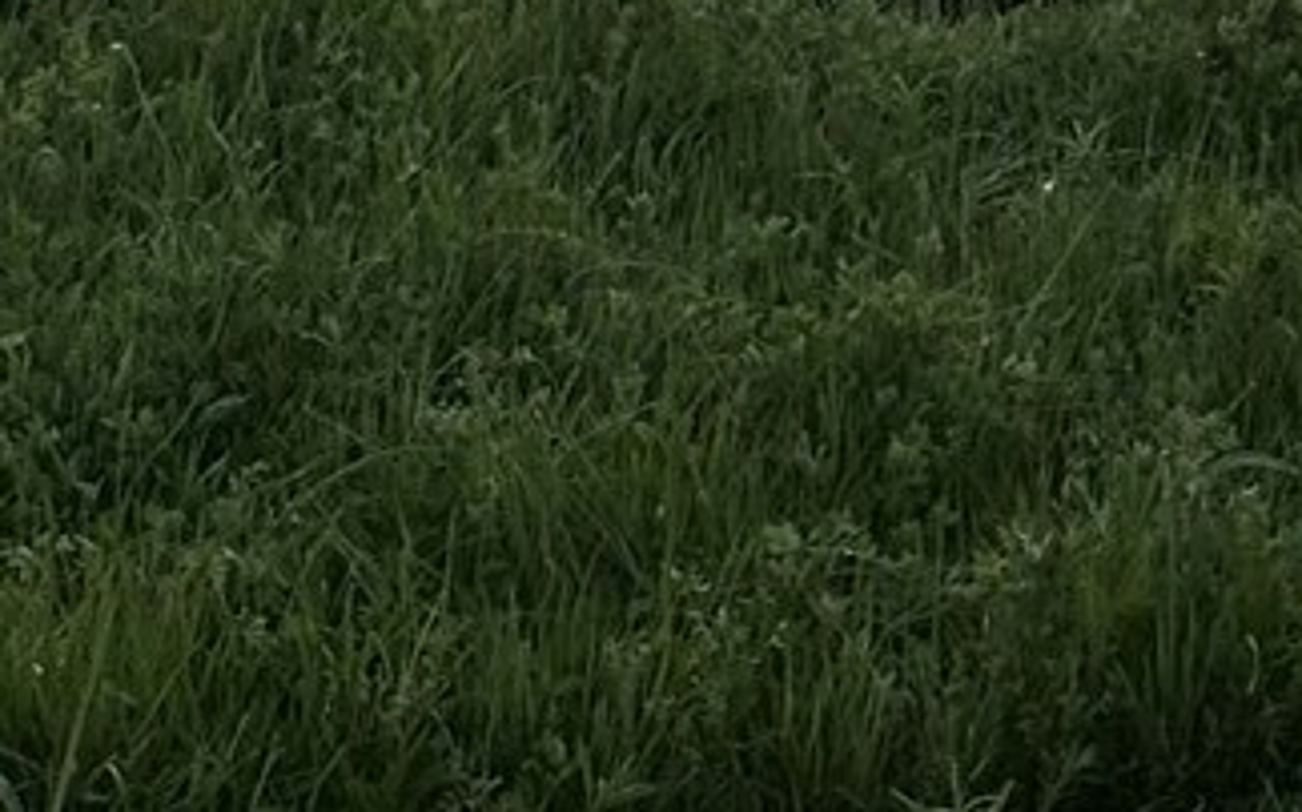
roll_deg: -2.9
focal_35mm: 161
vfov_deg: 7.1
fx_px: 5709
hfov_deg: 13.0
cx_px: 993
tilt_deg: -4.0
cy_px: -1789
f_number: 1.78
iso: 80
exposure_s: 1/864
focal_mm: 6.86
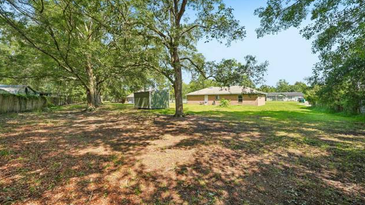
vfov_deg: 70.5
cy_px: 97
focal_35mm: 15
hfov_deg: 103.0
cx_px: 185
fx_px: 145
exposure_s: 1/40
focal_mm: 14
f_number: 8
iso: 100
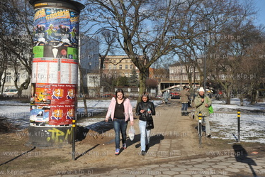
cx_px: 127
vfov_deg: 28.6
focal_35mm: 47
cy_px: 85
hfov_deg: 41.9
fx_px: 346
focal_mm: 44
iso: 400
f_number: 9
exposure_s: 1/1250
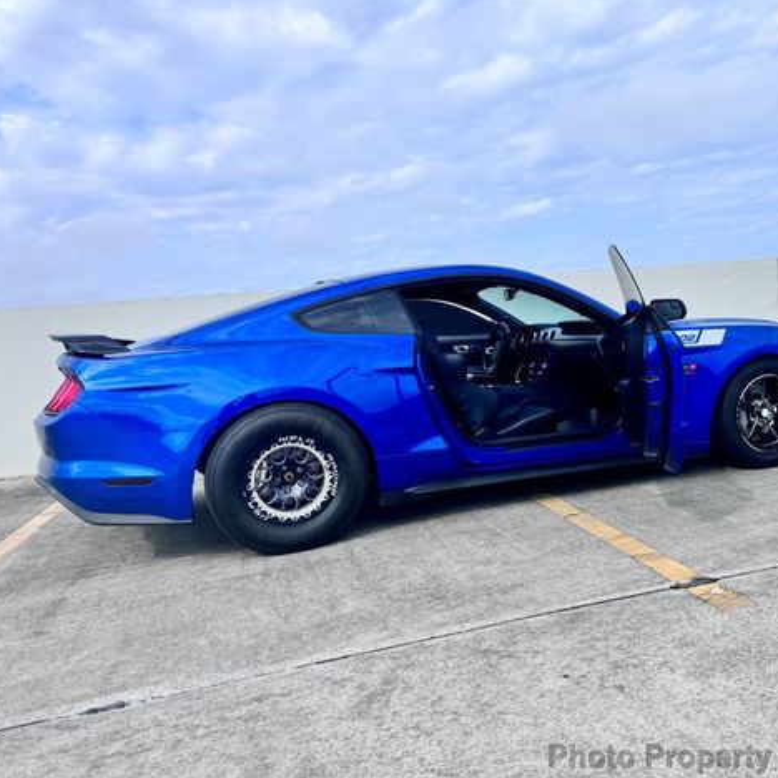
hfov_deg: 54.4
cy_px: 394
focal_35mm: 29
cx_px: 524
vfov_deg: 55.6
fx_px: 737
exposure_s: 1/5348
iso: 80
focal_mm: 6.76
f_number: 1.78
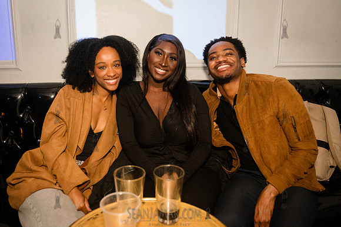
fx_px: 289
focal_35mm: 31
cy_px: 99
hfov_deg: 61.0
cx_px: 159
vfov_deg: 42.8
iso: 12800
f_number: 3.5
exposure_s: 1/320
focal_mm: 27
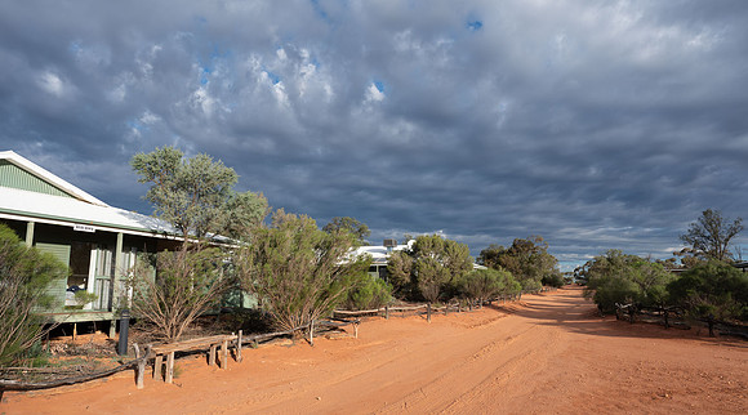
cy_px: 214
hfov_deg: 73.8
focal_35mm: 25
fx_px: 498
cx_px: 374
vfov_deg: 45.2
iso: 100
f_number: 8
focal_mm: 24
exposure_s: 1/250
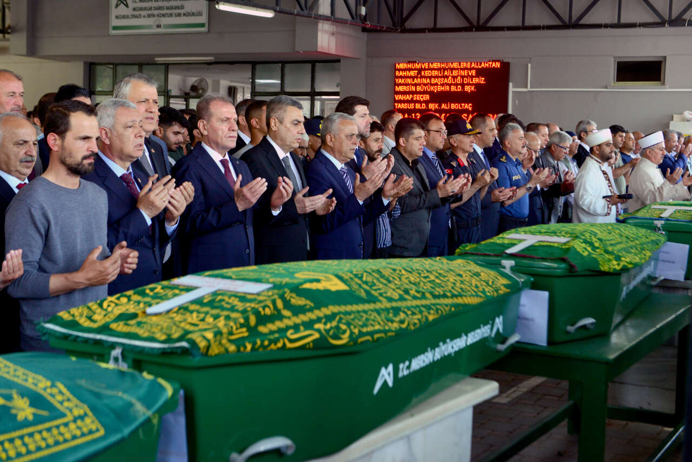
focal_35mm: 56
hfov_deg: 35.6
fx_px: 1077
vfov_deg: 24.2
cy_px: 231
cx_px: 346
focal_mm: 56
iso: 1250
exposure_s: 1/250
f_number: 5.6
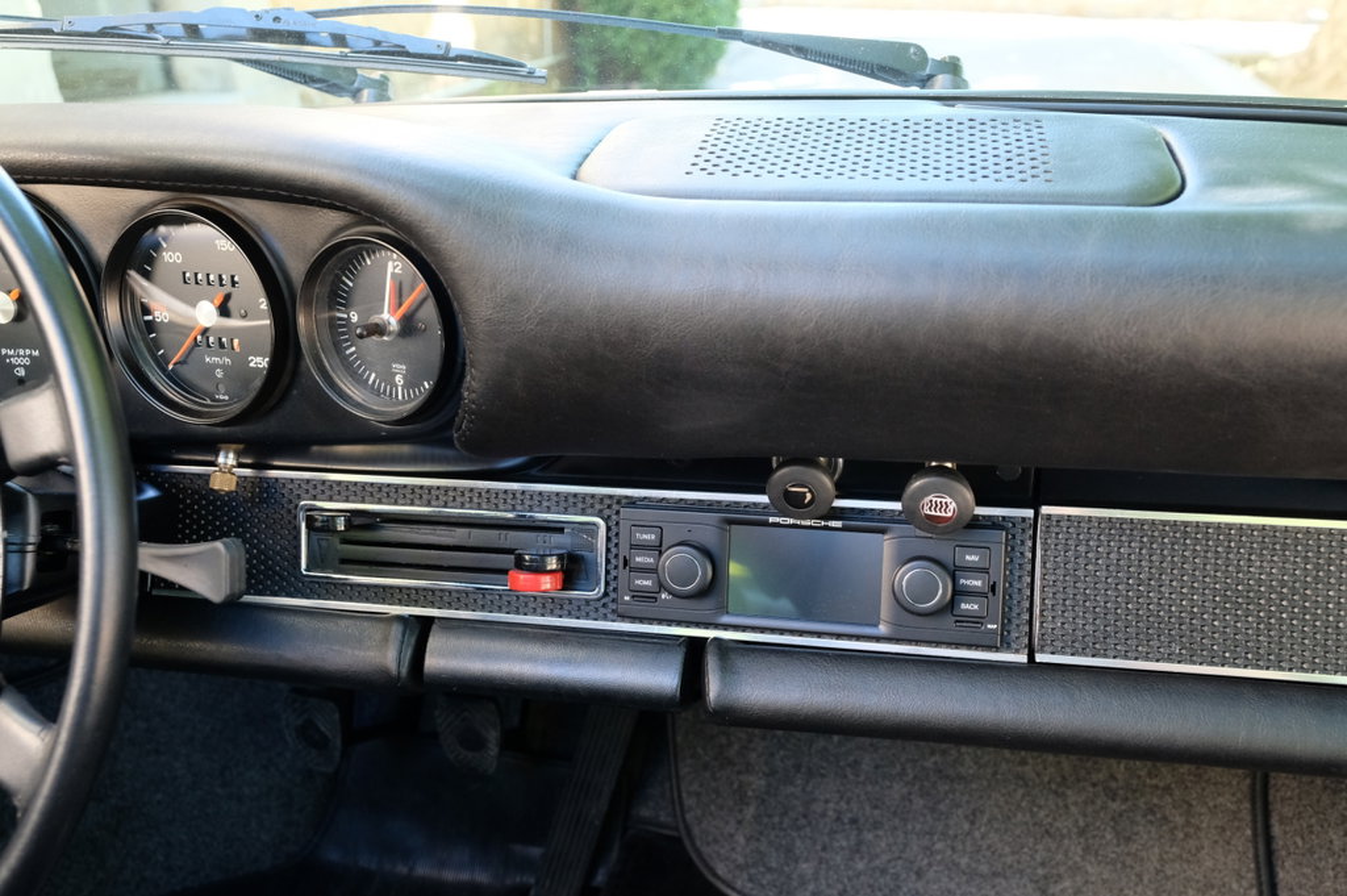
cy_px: 448
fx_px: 1196
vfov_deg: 41.1
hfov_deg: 58.8
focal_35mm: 32
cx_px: 674
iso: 2500
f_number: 5
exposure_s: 1/100
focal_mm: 21.3
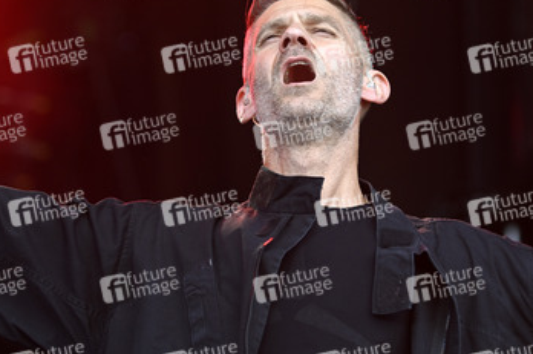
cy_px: 170
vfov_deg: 10.8
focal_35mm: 127
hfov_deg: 16.1
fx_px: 1878
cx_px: 313
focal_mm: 98
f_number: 2.8
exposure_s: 1/400
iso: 320
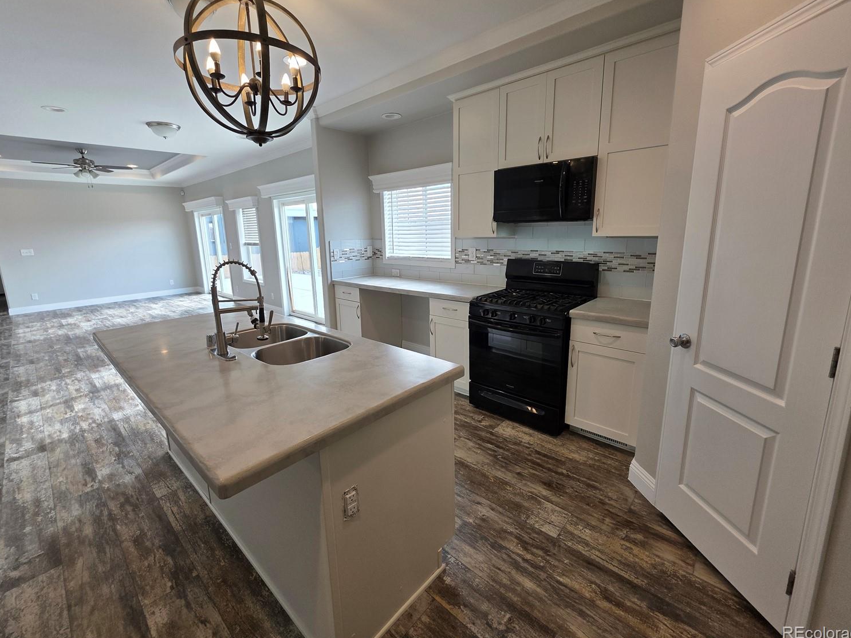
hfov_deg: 102.1
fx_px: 344
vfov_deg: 85.6
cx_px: 417
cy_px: 301
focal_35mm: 14
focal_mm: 2.2
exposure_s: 1/120
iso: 80
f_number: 1.9
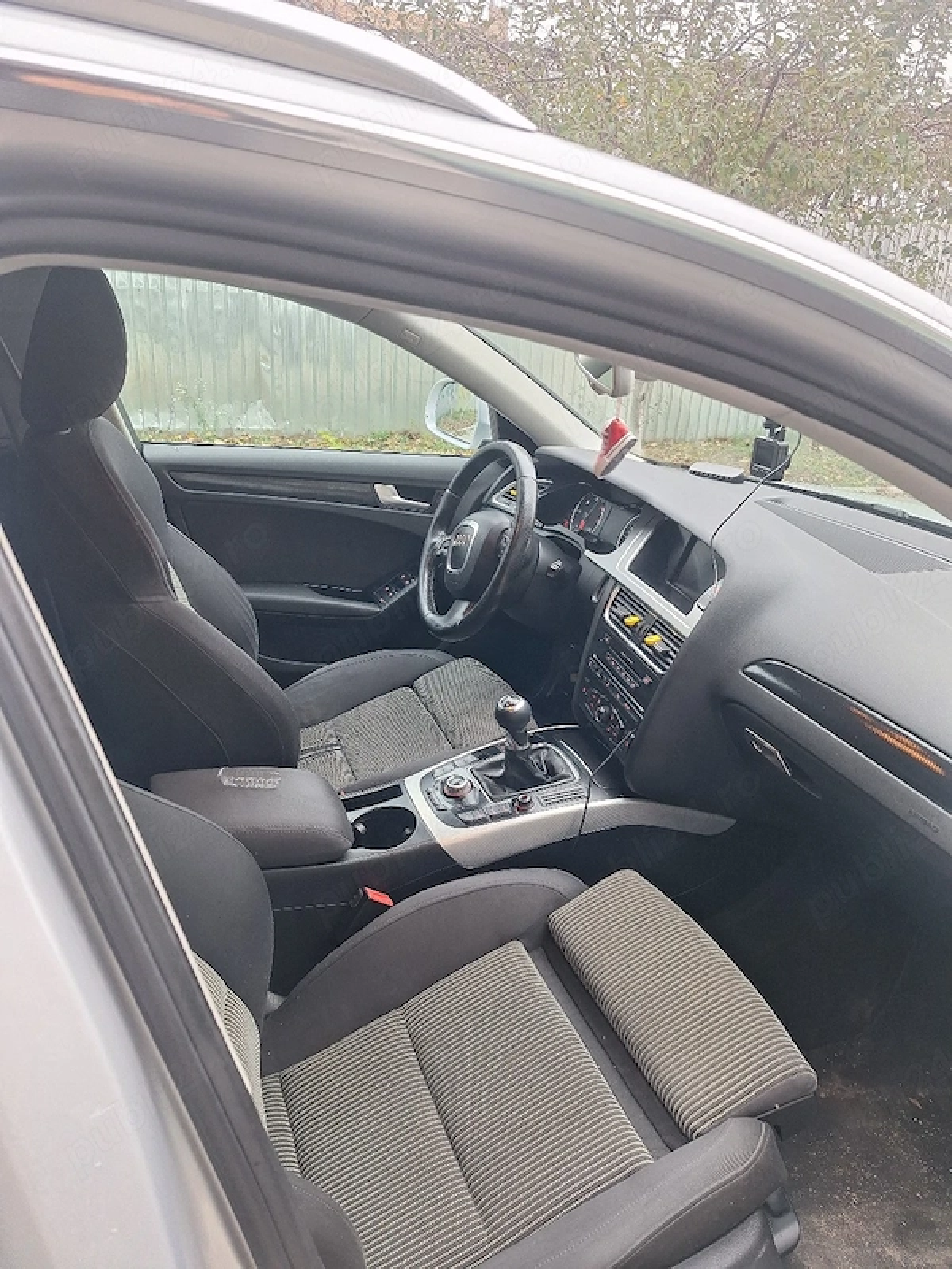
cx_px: 476
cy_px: 634
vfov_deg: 73.9
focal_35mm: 23
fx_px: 843
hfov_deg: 58.9
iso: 80
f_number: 1.8
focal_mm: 5.54
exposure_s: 1/50
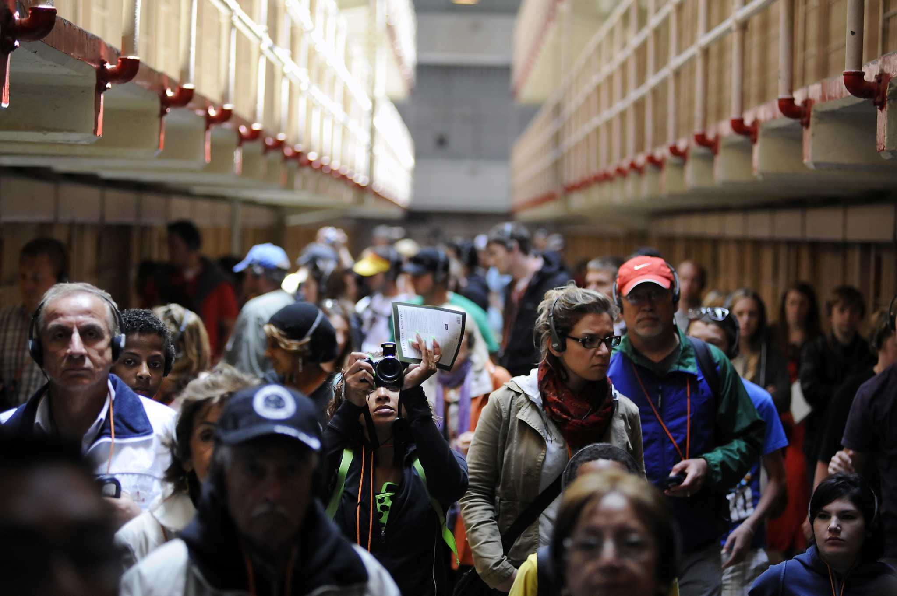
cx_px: 448
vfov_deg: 13.0
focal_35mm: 105
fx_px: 2614
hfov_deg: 19.5
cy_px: 298
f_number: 2.8
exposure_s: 1/400
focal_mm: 105
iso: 3200
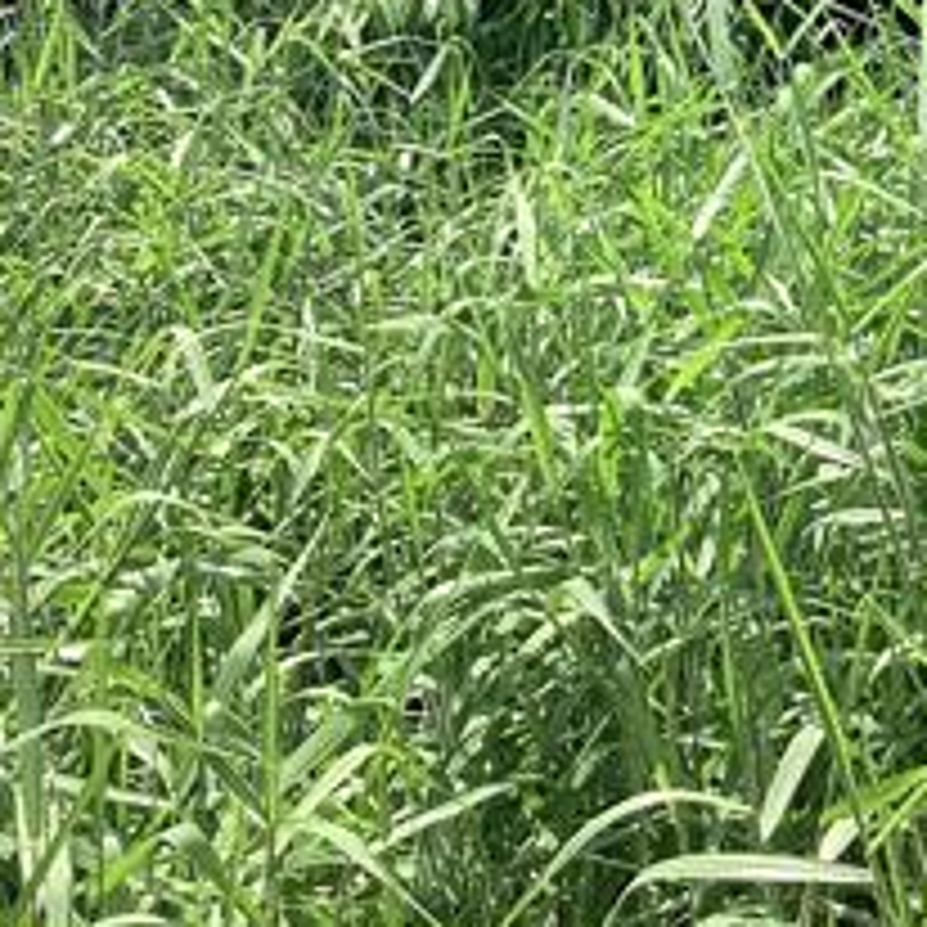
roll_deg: +2.0
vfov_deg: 18.9
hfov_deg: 19.1
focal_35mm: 88
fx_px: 2666
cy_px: -92
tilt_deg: -1.5
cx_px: 954
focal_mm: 3.3
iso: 25
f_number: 2.4
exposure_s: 1/578
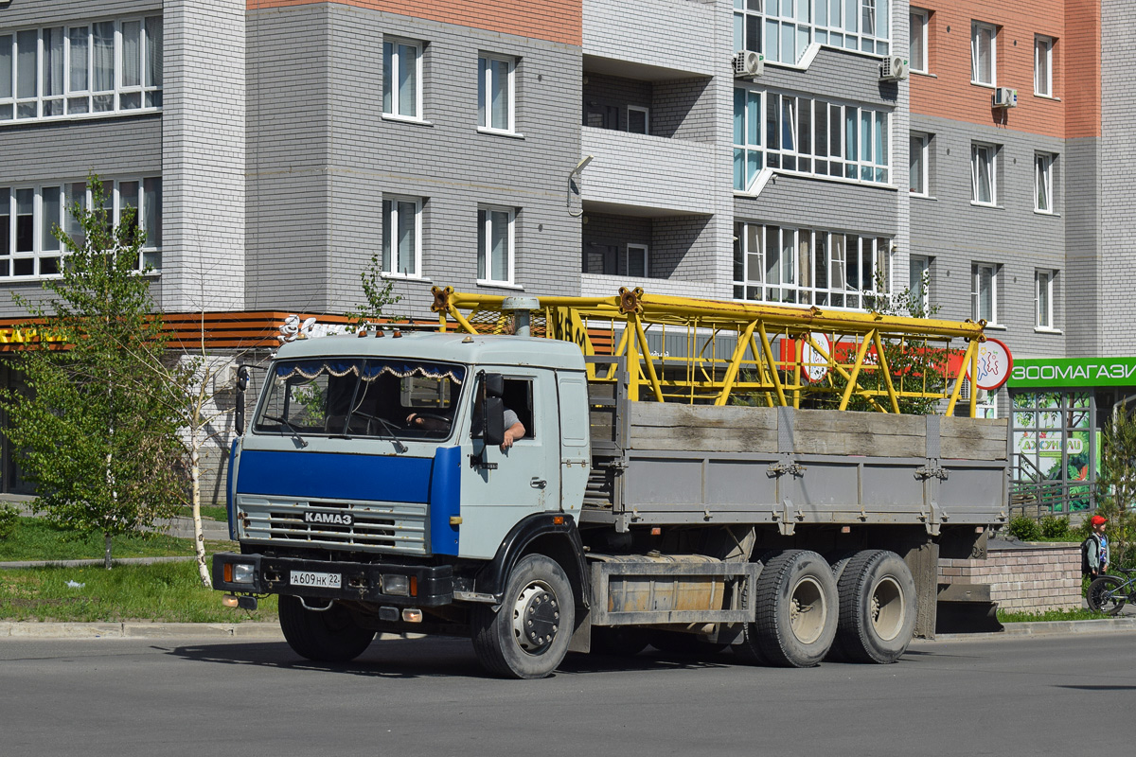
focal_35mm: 82
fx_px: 2603
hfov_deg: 24.6
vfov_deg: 16.6
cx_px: 568
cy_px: 378
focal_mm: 55
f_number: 7.1
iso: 200
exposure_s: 1/1250
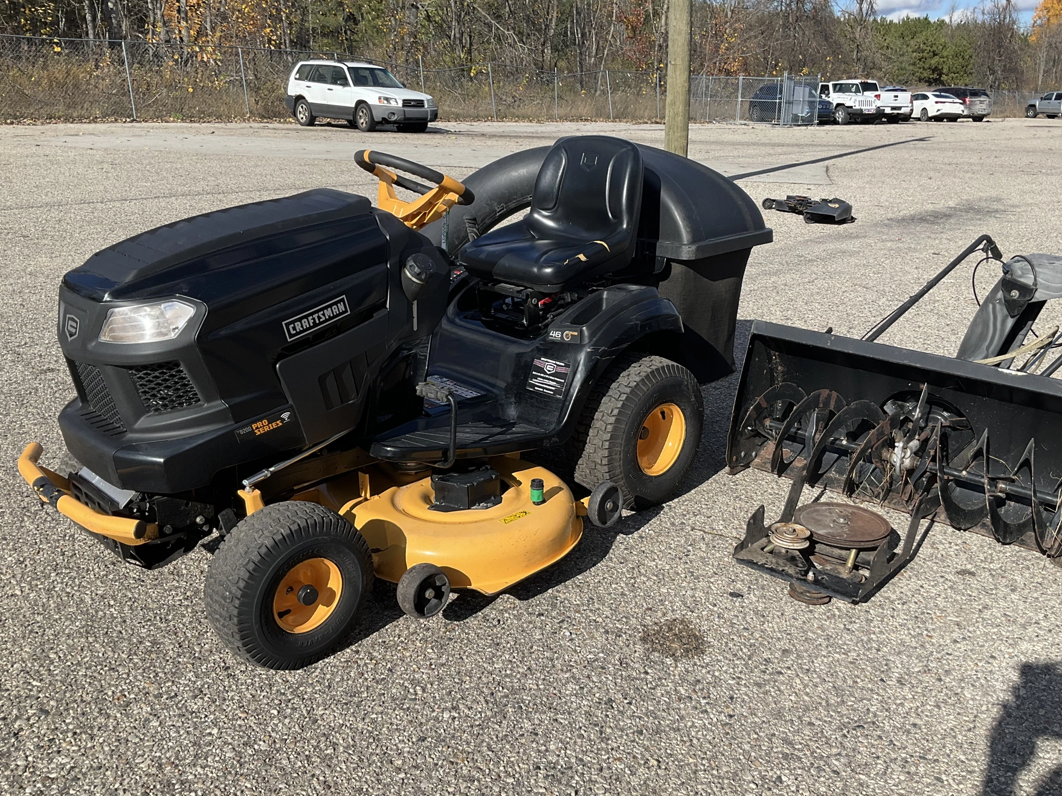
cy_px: 371
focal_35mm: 33
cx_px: 568
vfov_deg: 42.9
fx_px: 1012
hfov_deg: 55.3
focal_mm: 3
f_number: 1.8
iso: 25
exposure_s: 1/1786
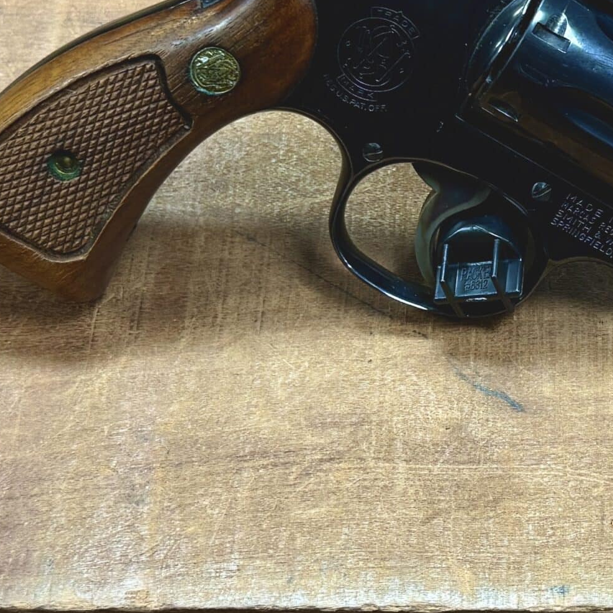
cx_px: 448
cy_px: 143
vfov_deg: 30.5
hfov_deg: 30.6
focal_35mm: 55
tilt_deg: -56.0
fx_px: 1102
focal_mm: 6.76
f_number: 1.78
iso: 125
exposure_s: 1/60
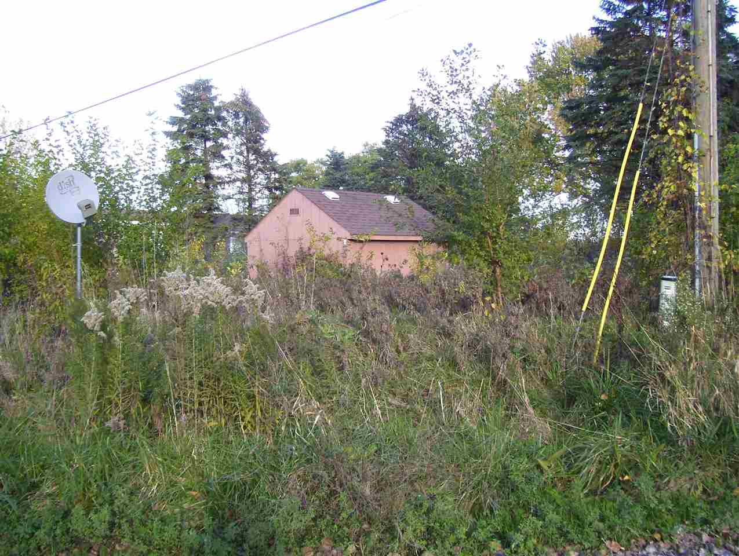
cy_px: 278
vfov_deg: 39.7
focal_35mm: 36
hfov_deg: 51.3
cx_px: 370
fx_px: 770
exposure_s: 1/320
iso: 80
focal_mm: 6
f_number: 2.7
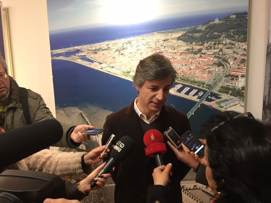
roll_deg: +0.3
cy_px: 102
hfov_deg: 61.7
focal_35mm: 29
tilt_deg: -7.8
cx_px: 136
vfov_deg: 48.2
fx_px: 227
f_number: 2.2
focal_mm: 4.15
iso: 100
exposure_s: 1/17
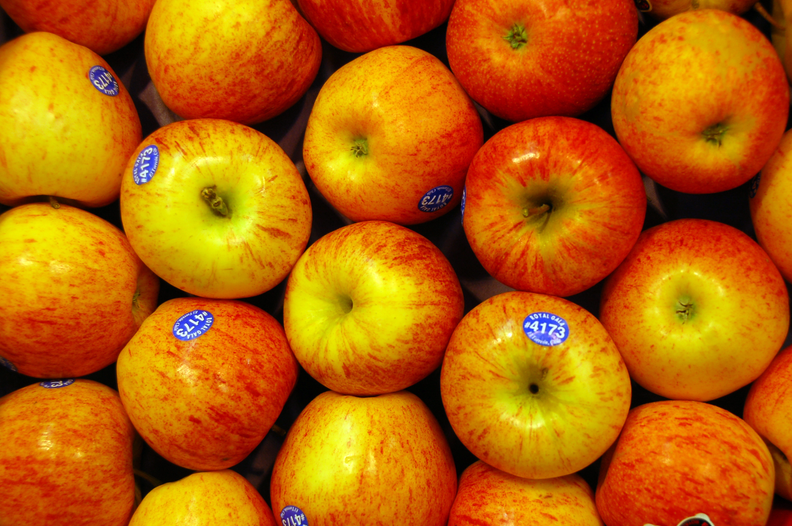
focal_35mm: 71
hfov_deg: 28.4
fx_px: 1561
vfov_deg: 19.1
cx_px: 453
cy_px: 327
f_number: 4.5
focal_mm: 38
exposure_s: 1/50
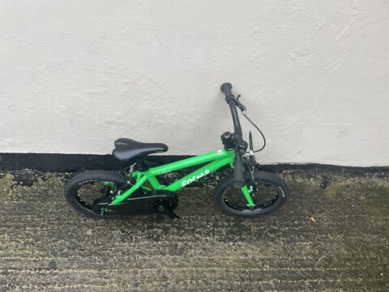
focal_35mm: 26
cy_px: 146
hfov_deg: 67.3
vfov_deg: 53.1
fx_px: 292
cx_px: 194
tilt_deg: -49.0
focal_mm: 4.2
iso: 125
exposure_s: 1/121
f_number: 1.6
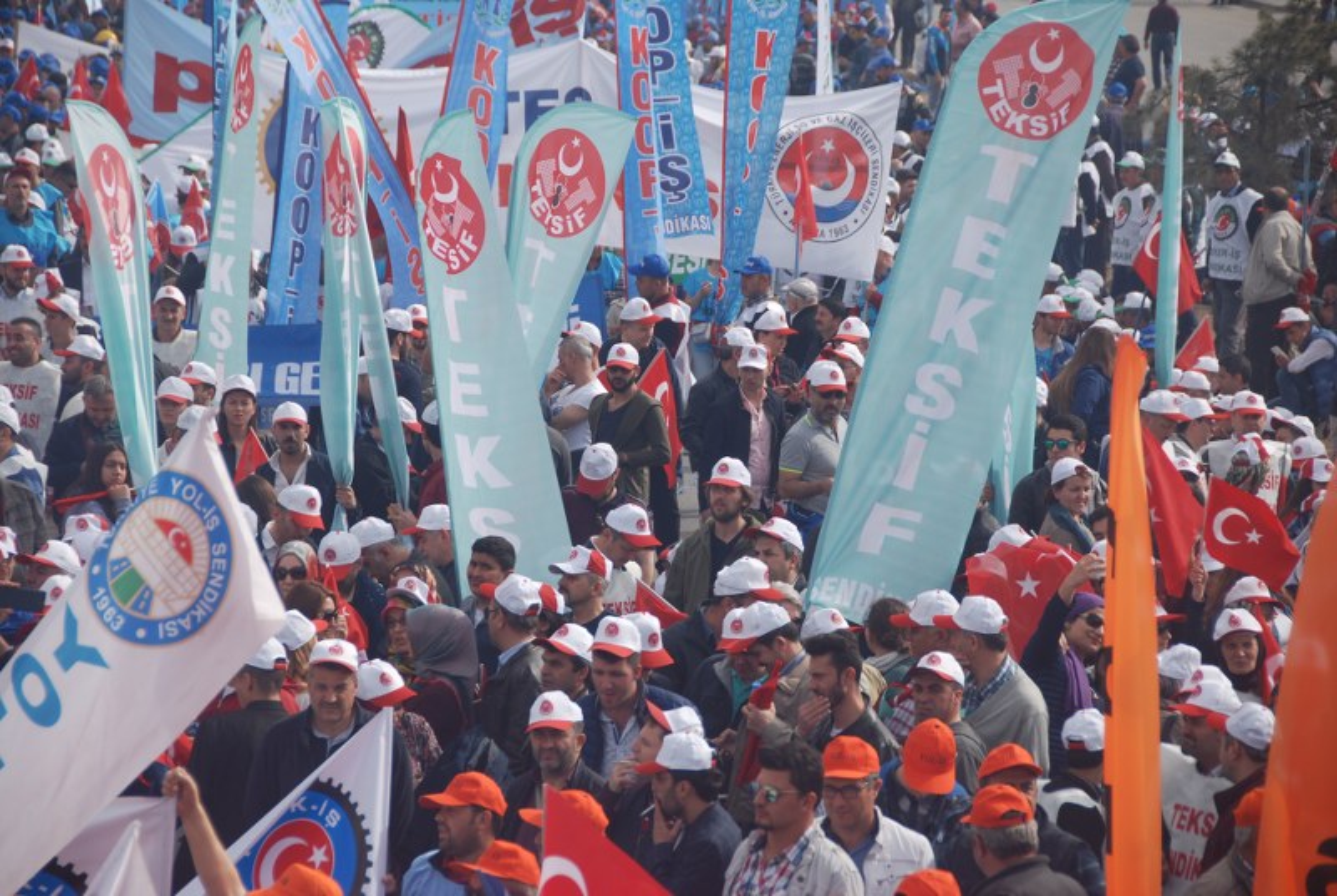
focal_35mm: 180
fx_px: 6695
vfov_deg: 7.7
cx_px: 668
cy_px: 448
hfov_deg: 11.4
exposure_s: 1/500
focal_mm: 120
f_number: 5.6
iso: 125
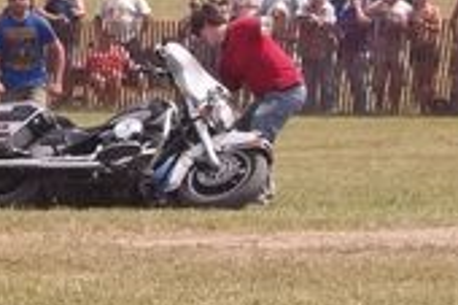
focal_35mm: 331
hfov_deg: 6.2
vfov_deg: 4.1
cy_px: -8
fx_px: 4207
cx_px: 89
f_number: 5.9
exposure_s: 1/320
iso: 80
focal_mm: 24.5
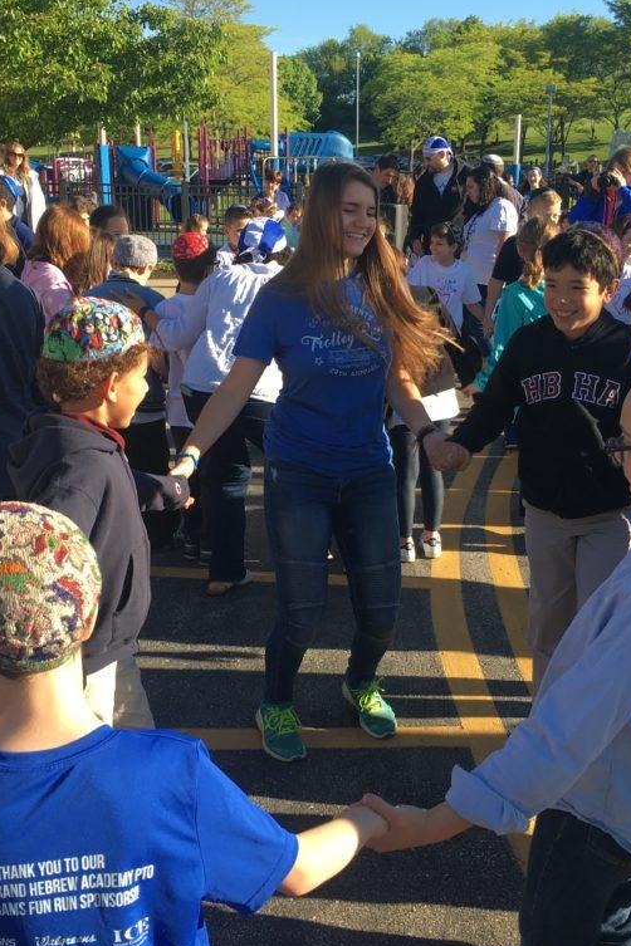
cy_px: 477
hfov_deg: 32.6
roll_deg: +1.6
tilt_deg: -15.3
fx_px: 1078
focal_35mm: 41
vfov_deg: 47.4
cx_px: 302
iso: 25
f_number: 2.2
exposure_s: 1/499
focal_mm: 4.15
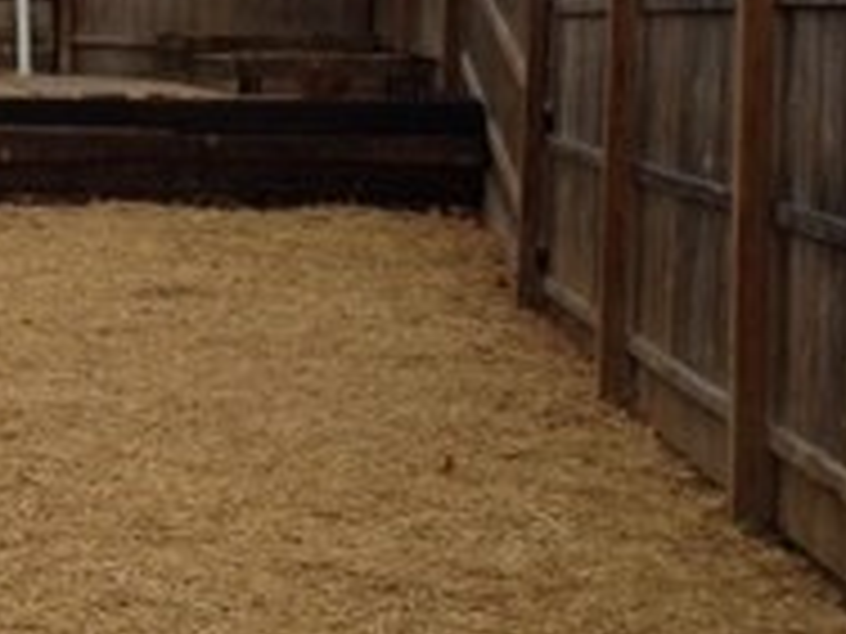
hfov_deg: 15.1
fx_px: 2908
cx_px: -490
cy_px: 67
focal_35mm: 119
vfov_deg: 12.4
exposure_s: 1/120
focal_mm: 4.28
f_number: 2.4
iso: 64
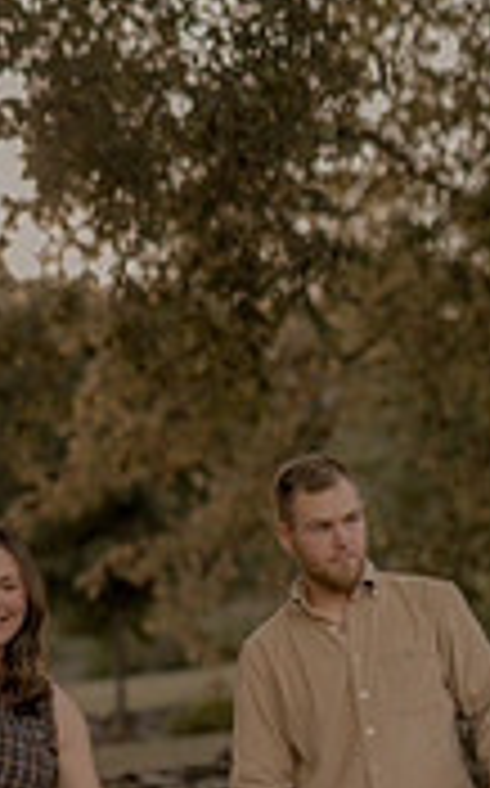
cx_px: 155
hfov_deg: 10.0
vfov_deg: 15.7
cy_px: 765
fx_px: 2806
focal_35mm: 131
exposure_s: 1/400
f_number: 1.8
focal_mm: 50
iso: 160
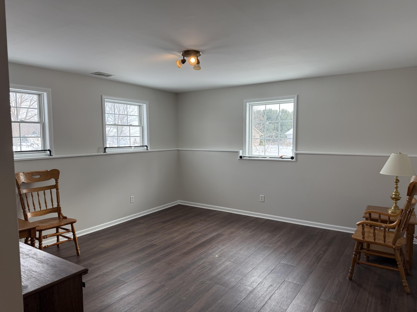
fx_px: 289
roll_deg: -0.3
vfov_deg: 56.8
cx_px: 208
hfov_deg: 71.6
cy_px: 156
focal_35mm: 24
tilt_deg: -4.8
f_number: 1.78
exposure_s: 1/361
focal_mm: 6.76
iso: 100
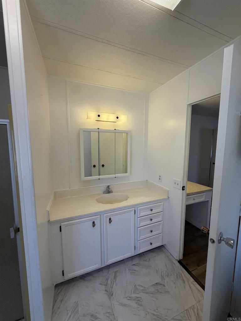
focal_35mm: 14
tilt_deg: -6.2
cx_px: 120
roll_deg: +0.1
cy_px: 160
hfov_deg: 85.7
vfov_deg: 102.1
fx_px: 130
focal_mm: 2.22
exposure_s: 1/120
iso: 80
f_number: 2.2
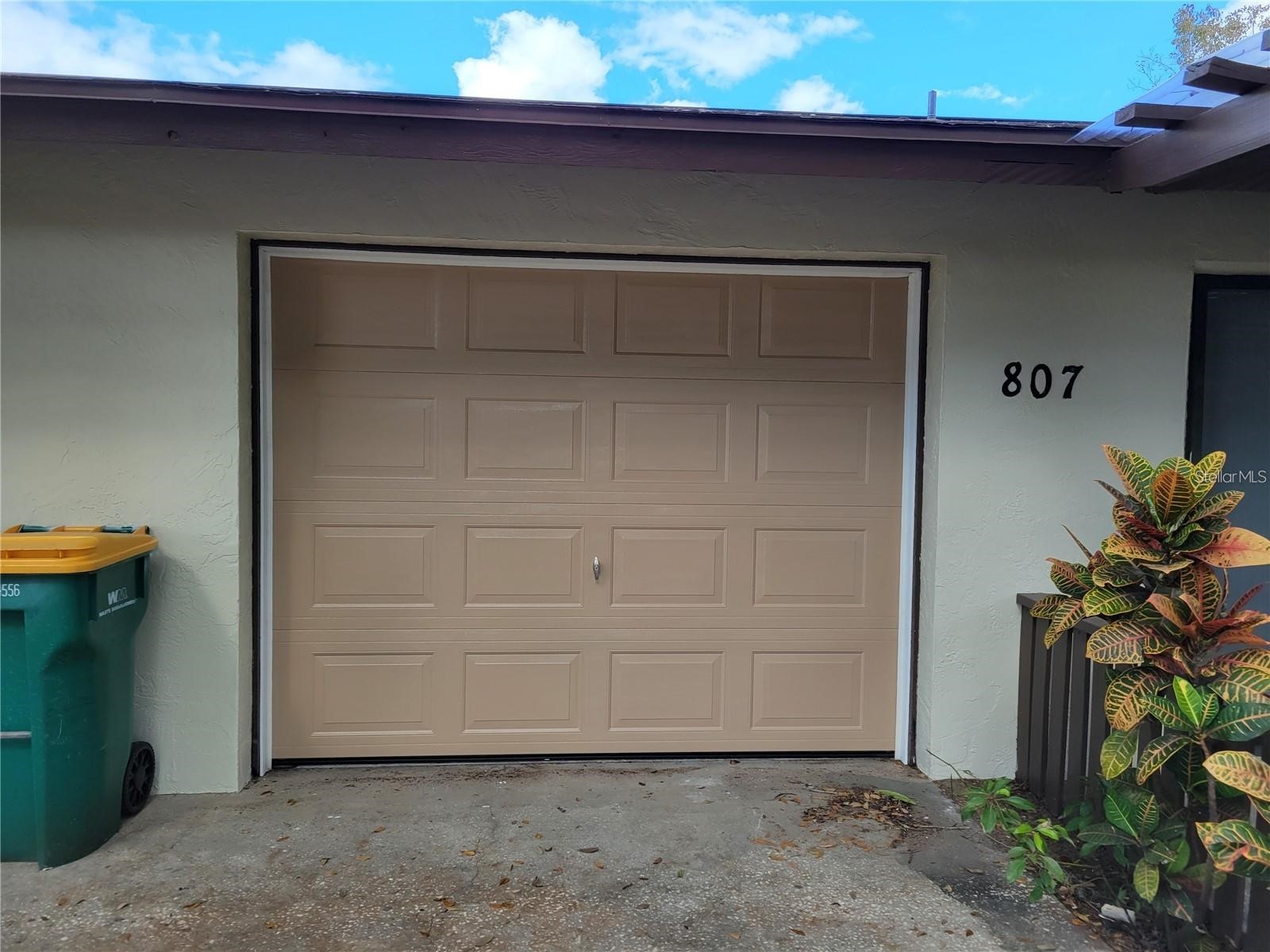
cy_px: 476
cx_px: 635
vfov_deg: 53.1
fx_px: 954
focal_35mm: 26
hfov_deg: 67.3
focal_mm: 5.4
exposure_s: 1/345
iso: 40
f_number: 1.8
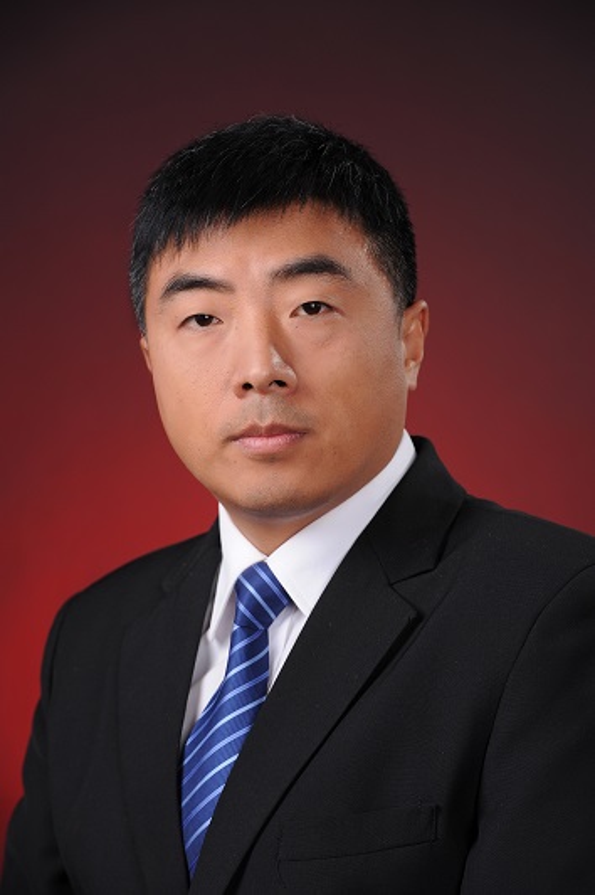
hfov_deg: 10.5
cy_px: 448
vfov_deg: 15.8
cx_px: 298
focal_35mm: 130
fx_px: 3227
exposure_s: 1/125
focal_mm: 130
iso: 200
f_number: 6.3
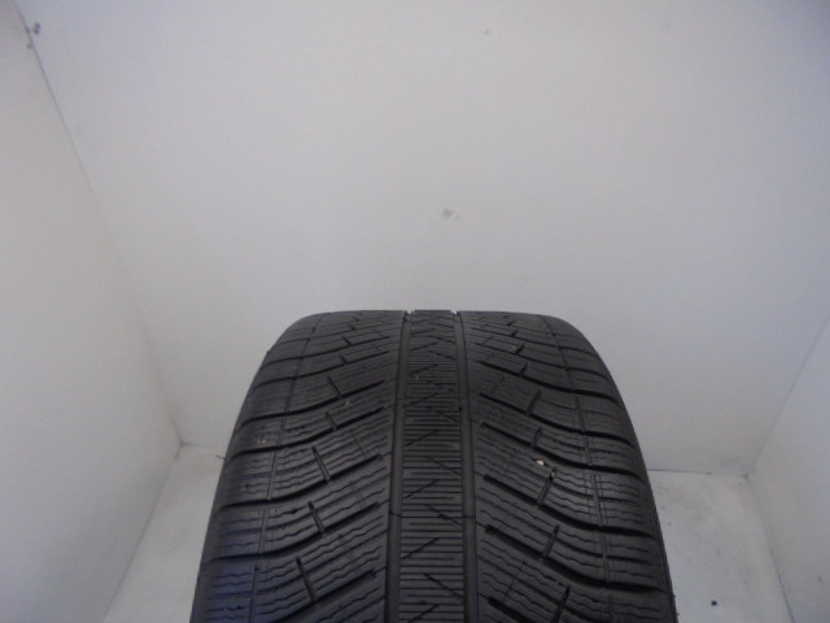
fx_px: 623
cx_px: 415
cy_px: 312
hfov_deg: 67.3
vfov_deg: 53.1
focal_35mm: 26
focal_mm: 4.6
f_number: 3.5
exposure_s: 1/40
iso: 100
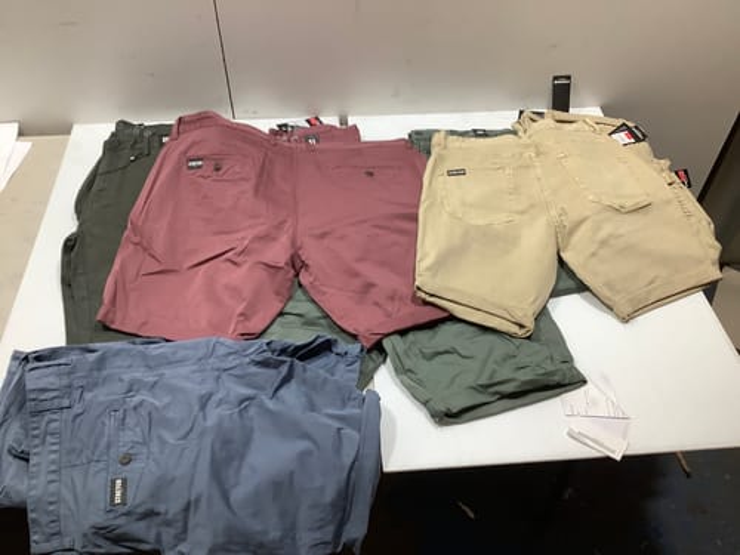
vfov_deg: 45.4
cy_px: 278
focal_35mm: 31
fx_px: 663
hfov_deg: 58.4
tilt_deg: -47.7
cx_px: 370
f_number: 2.4
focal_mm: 3.3
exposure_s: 1/100
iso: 100
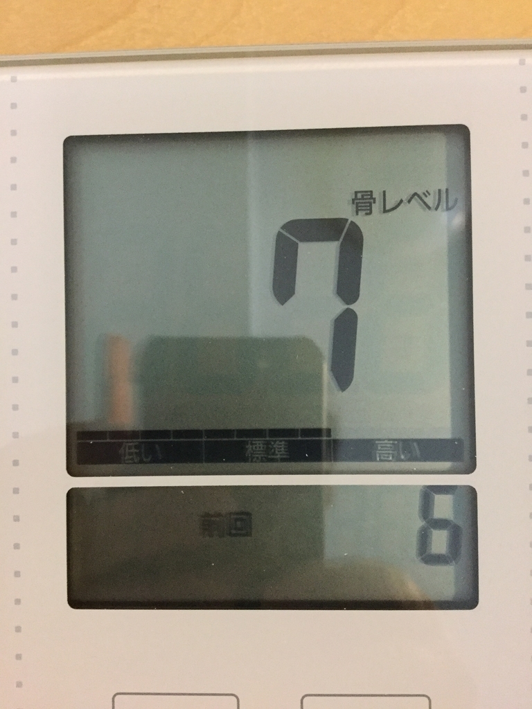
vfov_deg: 58.4
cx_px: 266
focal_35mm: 31
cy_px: 354
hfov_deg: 45.4
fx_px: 635
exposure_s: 1/15
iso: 320
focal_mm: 3.3
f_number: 2.4
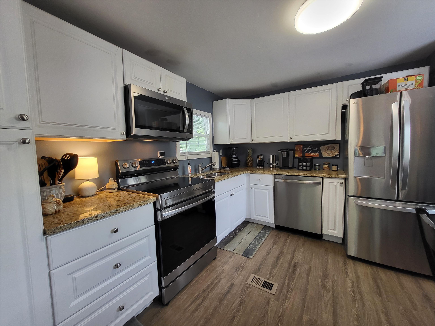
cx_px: 218
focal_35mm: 13
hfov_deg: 106.2
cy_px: 163
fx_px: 163
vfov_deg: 89.9
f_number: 2.2
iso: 160
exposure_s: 1/60
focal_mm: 1.74
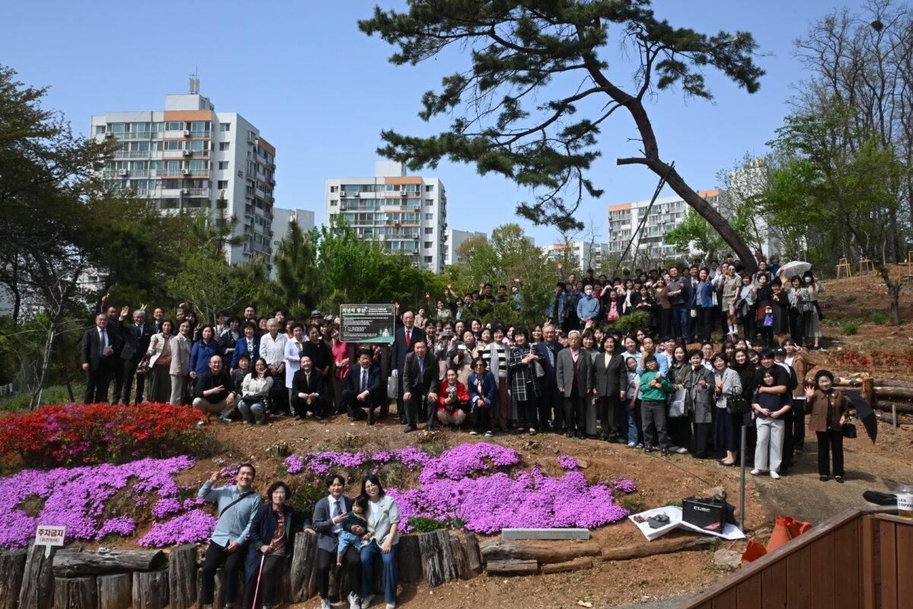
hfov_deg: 59.5
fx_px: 799
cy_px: 304
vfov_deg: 41.7
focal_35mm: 32
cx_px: 456
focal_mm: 21
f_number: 25
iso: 500
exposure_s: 1/160
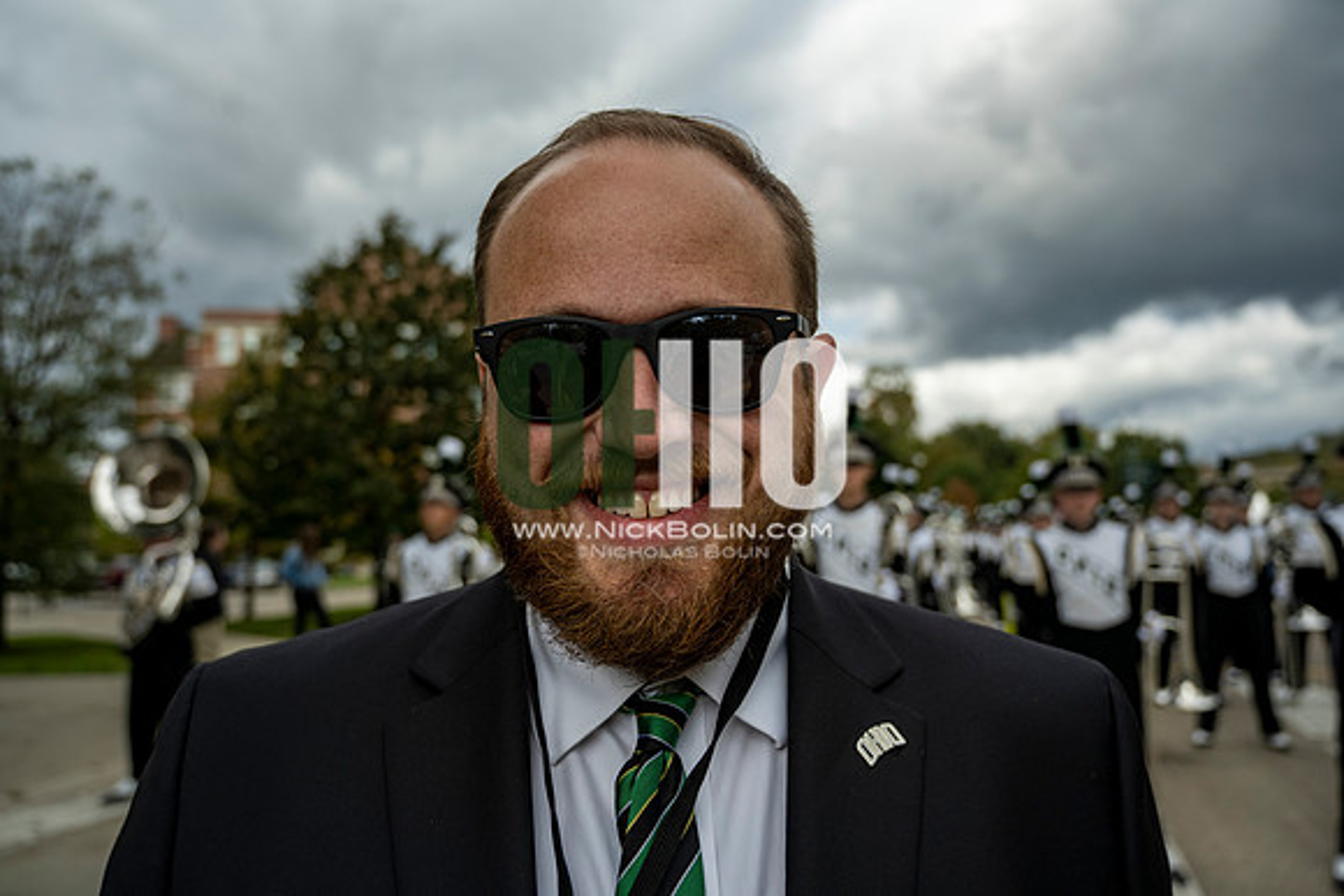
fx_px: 1027
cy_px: 448
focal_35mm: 28
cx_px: 672
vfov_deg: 47.2
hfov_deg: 66.4
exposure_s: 1/1000
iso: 100
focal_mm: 27.5
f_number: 4
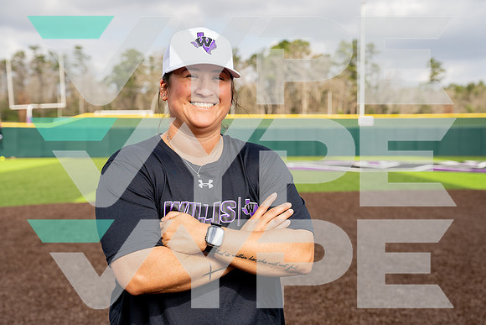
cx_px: 243
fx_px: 856
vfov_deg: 21.5
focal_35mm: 63
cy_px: 162
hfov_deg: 31.7
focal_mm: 62
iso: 100
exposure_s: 1/250
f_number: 5.6
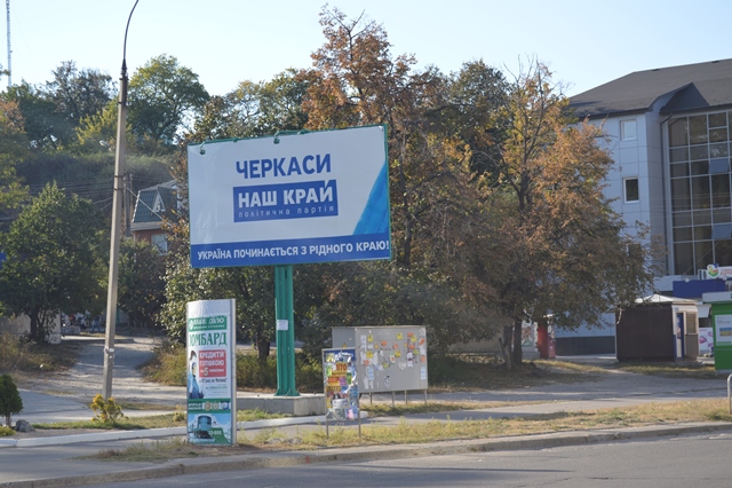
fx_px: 1677
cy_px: 244
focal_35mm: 82
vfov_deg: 16.5
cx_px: 366
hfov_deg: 24.6
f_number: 6.3
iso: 100
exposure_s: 1/160
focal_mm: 55
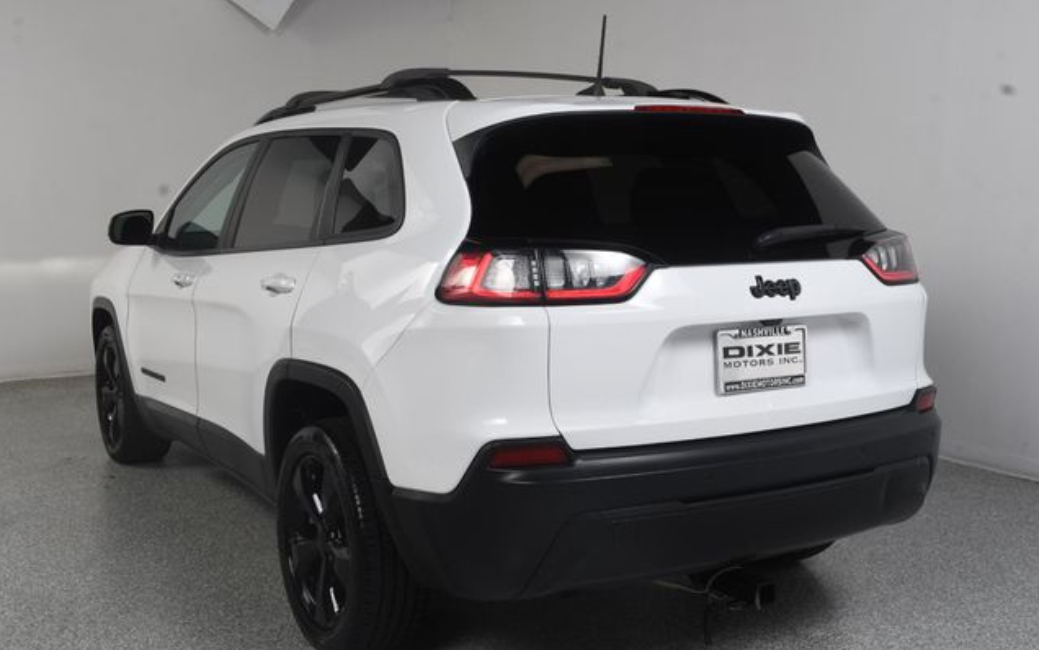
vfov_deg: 31.3
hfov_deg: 48.2
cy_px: 346
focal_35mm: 41
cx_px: 521
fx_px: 1161
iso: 100
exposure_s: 1/160
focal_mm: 27
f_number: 11
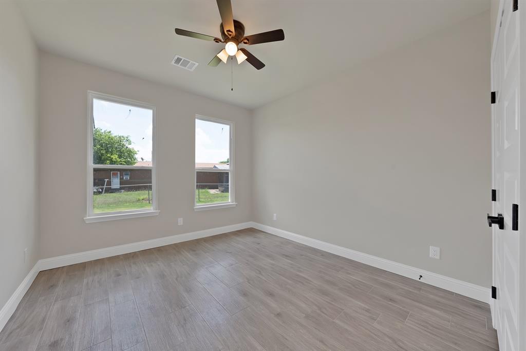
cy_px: 176
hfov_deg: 112.6
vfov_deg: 90.0
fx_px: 175
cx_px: 263
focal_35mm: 12
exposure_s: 1/15
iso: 640
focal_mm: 12
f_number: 9
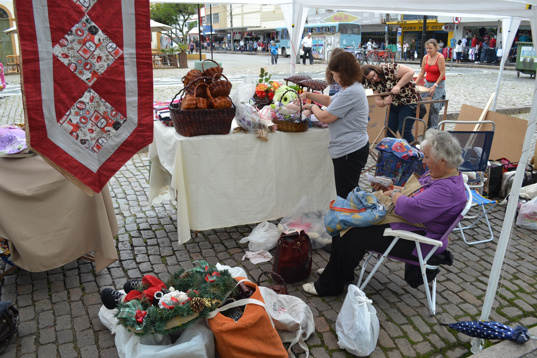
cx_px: 268
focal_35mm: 30
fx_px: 447
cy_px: 179
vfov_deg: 43.6
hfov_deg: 61.9
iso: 180
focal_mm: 20
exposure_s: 1/125
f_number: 5.6
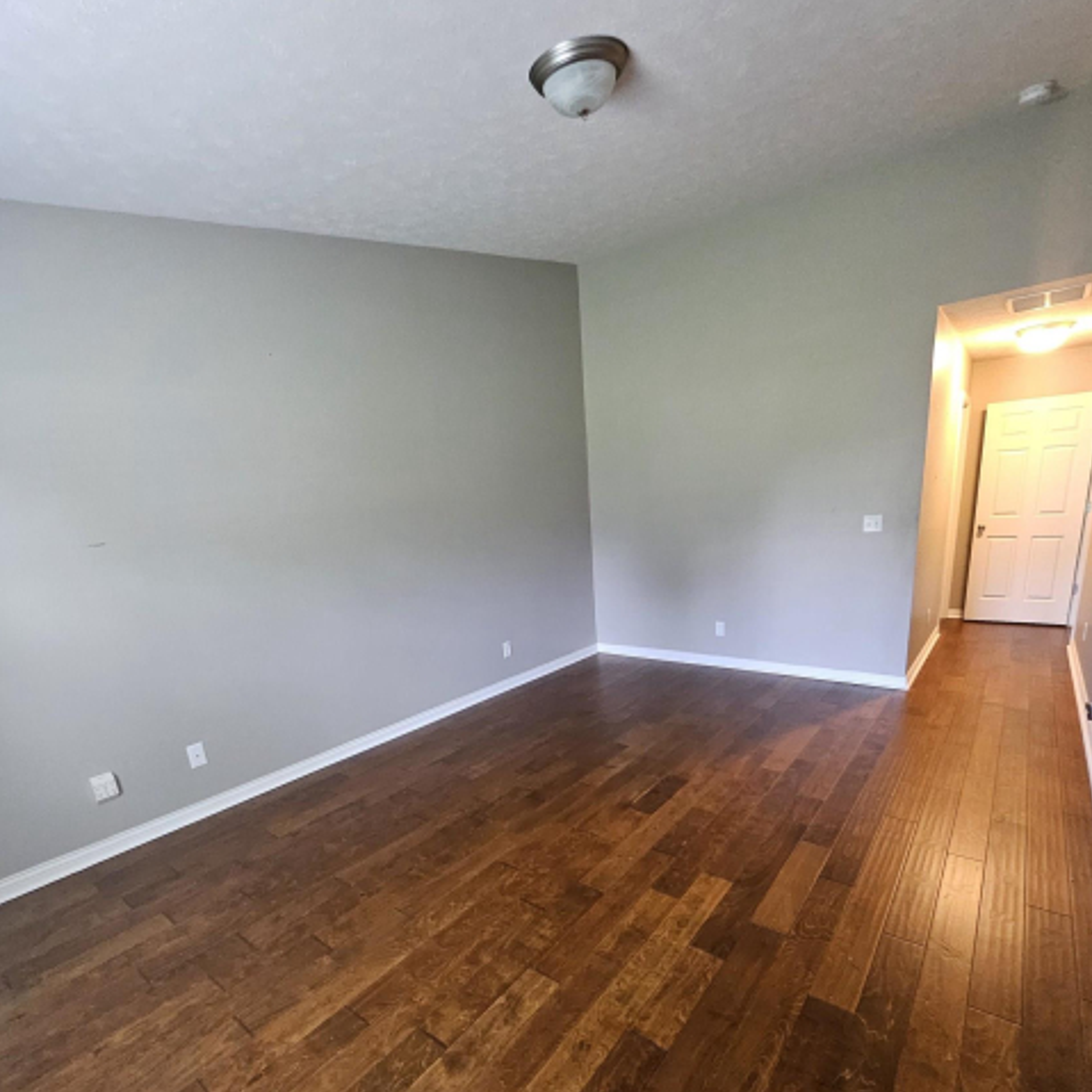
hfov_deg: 87.4
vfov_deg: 86.0
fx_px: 571
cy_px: 671
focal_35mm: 16
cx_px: 556
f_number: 2.2
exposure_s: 1/40
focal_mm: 1.7
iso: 400
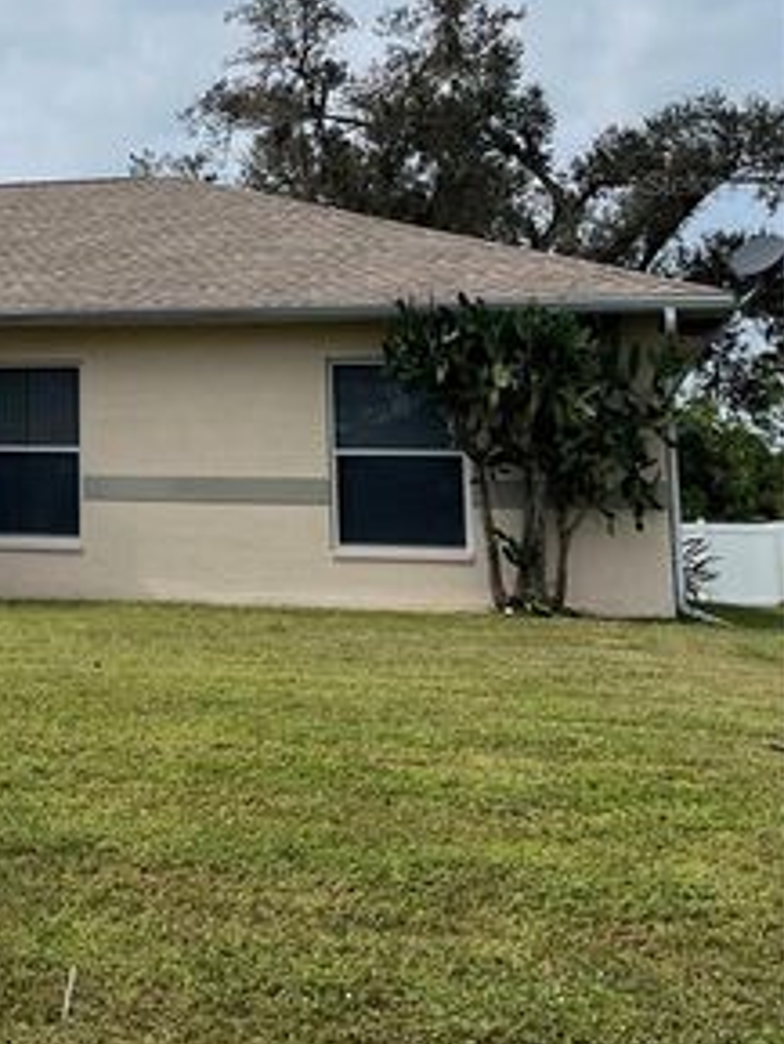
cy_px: 182
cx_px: -116
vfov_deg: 31.2
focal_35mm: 60
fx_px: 1811
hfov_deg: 22.8
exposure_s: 1/8000
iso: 50
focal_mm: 5.7
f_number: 1.5
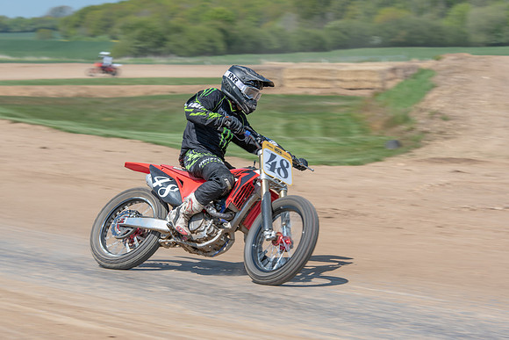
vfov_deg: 10.3
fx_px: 1884
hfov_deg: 15.4
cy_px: 188
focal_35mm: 133
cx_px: 245
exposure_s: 1/200
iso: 100
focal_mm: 112
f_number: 8
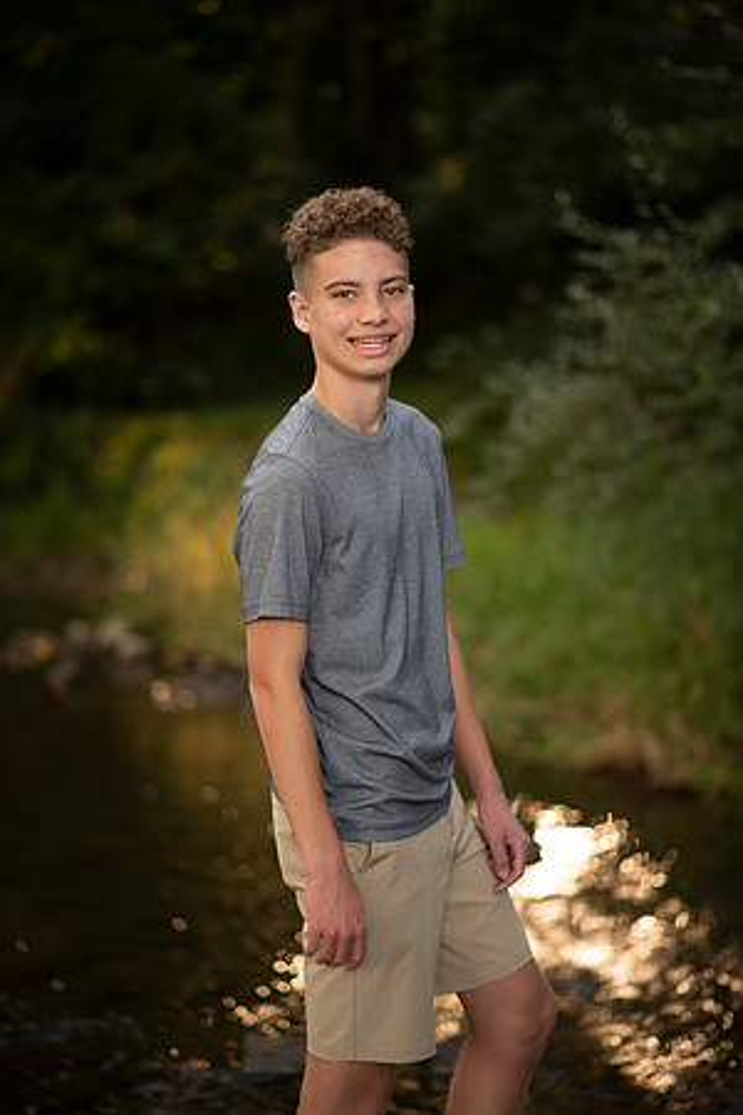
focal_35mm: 85
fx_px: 2631
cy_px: 558
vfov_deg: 23.9
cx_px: 372
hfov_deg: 16.1
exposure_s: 1/250
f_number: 1.8
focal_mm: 85
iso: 125
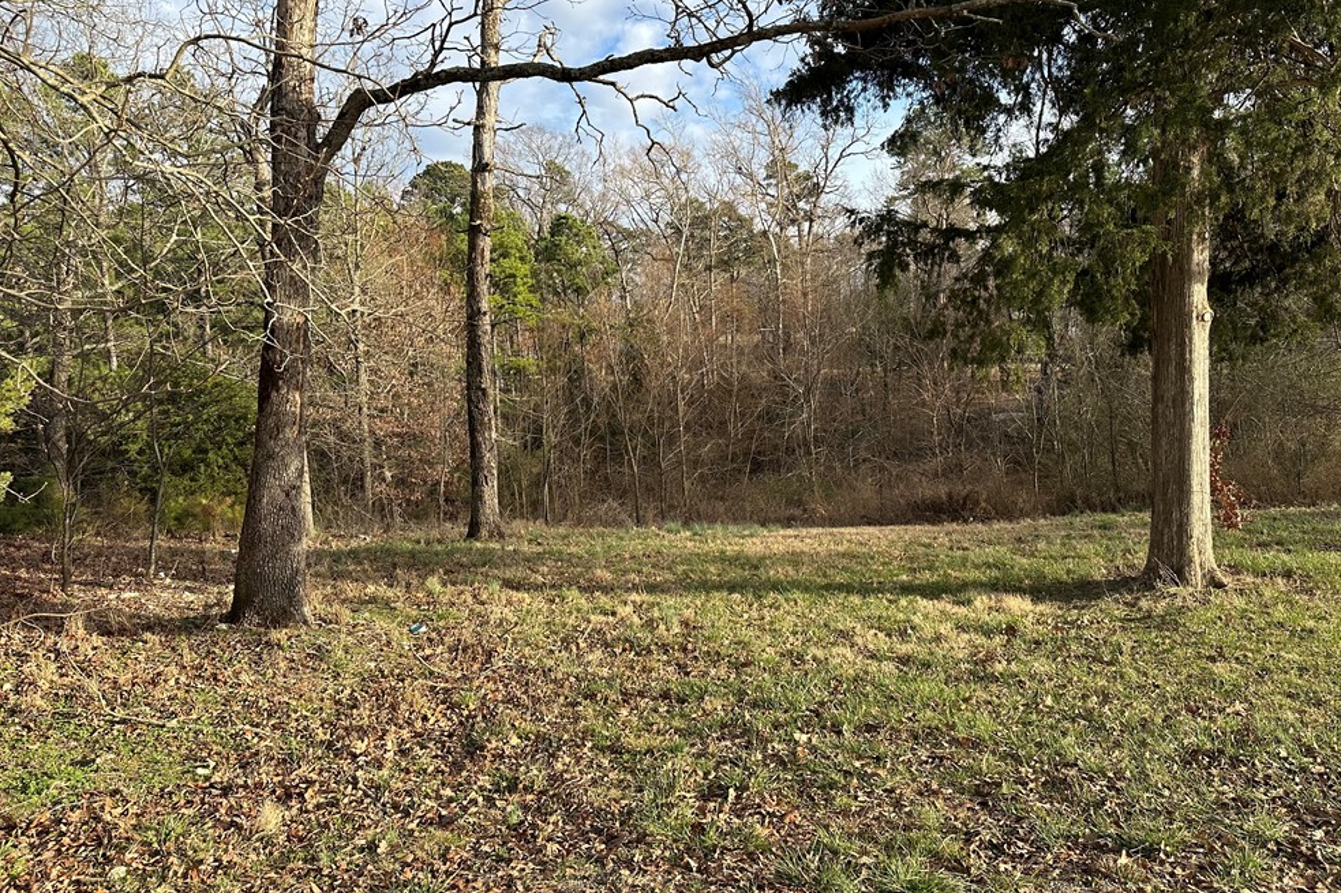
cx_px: 677
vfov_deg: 49.5
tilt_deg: -1.5
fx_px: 968
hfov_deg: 69.4
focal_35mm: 26
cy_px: 399
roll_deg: +3.4
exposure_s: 1/1095
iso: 80
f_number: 1.78
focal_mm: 6.86
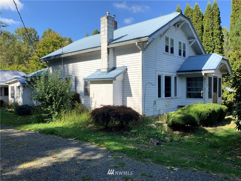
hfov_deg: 61.7
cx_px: 120
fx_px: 202
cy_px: 90
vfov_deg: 48.2
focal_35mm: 29
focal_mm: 3
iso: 16
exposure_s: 1/540
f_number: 1.8
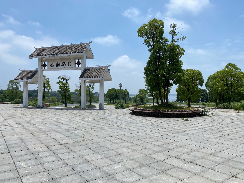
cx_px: 122
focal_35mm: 26
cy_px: 92
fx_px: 183
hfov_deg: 67.3
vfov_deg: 53.1
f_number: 1.8
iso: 32
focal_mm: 4.25
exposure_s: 1/4808
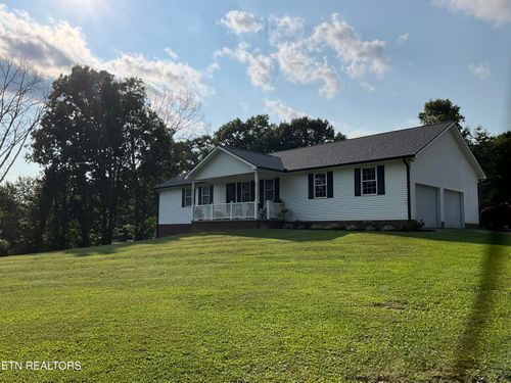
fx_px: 428
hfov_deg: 61.7
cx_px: 256
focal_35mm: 29
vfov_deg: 48.2
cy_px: 192
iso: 25
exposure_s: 1/4405
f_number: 1.8
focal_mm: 3
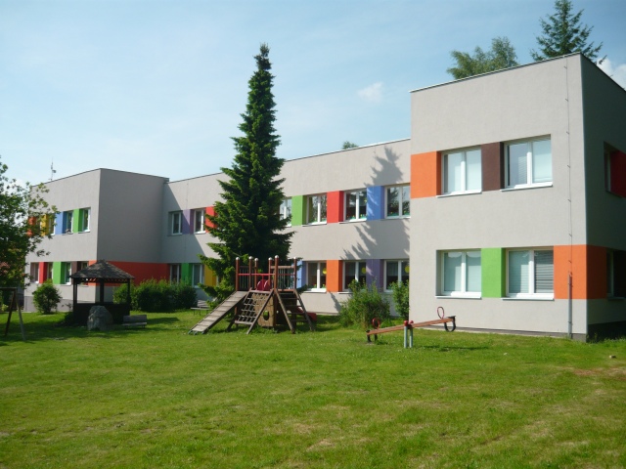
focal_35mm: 33
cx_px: 313
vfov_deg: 42.9
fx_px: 597
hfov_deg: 55.4
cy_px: 234
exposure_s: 1/200
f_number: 8
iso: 100
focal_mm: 5.5
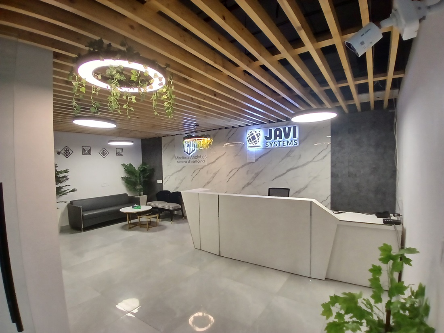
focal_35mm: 17
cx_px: 222
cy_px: 166
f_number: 2.2
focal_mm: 1.4
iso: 100
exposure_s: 1/33.3
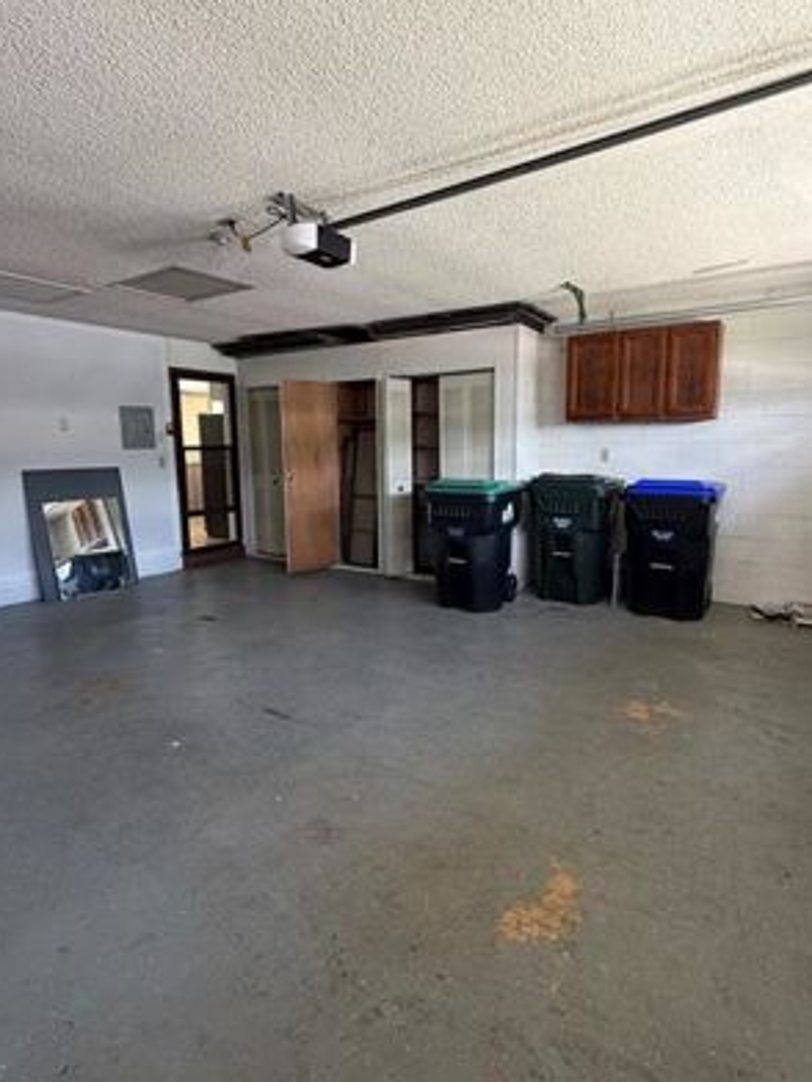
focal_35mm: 19
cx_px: 405
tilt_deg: -9.1
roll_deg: +0.6
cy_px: 541
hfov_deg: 68.7
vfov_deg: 84.7
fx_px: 594
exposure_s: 1/60
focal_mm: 2.22
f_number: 2.2
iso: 320
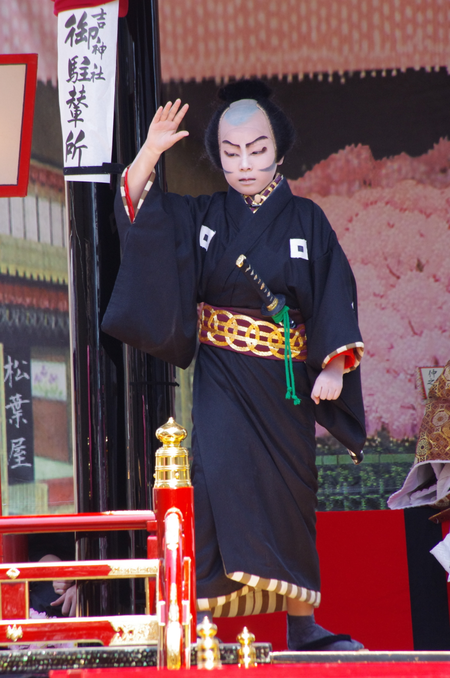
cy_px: 339
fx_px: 8457
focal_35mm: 450
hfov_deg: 3.0
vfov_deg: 4.6
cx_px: 225
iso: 800
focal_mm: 300
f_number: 9
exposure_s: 1/320
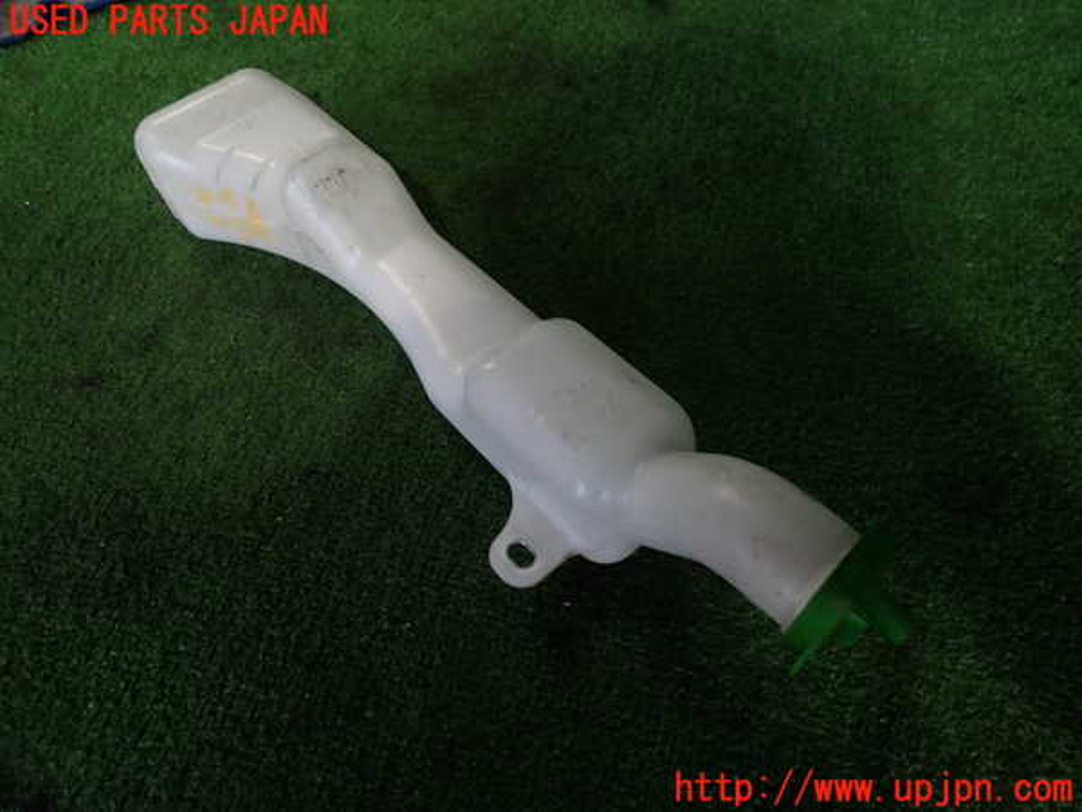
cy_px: 406
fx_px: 781
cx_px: 541
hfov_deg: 69.4
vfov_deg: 54.9
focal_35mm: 25
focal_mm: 4.5
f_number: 2
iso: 160
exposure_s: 1/60
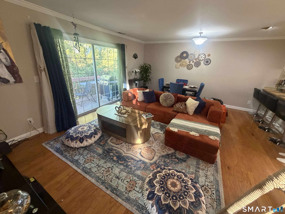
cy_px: 107
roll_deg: -1.8
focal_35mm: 14
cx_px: 142
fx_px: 115
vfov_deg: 85.7
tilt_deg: -22.0
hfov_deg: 102.1
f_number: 2.2
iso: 500
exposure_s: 1/60
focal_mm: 2.22
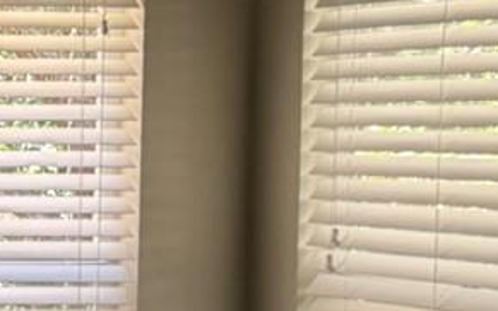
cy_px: 176
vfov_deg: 9.4
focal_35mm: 140
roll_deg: -1.1
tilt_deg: -2.1
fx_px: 1900
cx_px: -587
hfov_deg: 12.6
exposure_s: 1/60
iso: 125
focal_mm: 6.76
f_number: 1.78
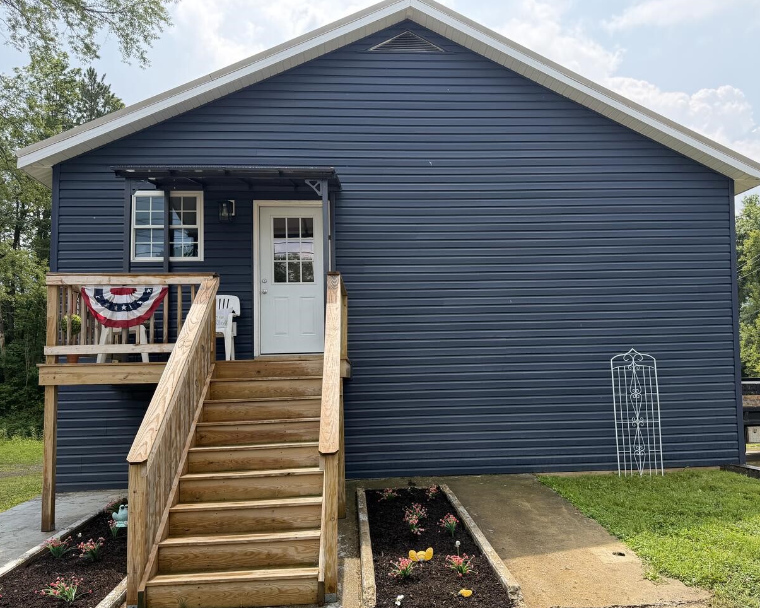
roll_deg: +2.0
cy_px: 318
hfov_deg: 62.1
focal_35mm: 28
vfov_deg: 51.5
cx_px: 410
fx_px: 630
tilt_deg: +5.4
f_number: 1.78
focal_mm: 6.76
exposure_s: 1/2053
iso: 100
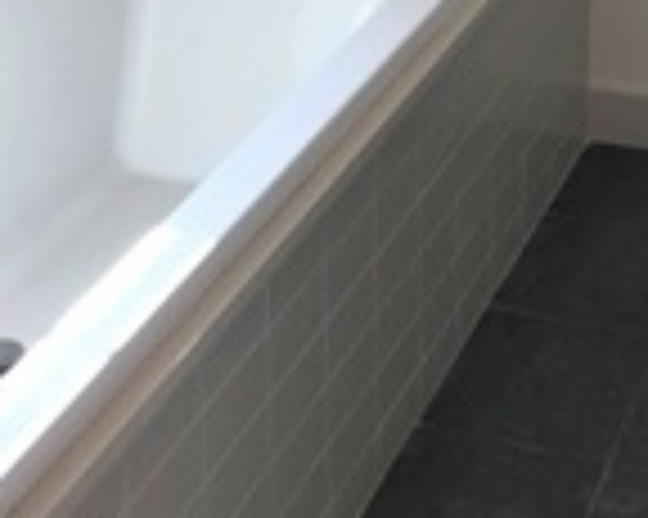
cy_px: -414
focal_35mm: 95
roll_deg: -0.1
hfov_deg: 20.1
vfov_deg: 14.3
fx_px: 1821
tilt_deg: -9.1
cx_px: 421
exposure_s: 1/147
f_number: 1.8
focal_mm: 3.99
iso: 20
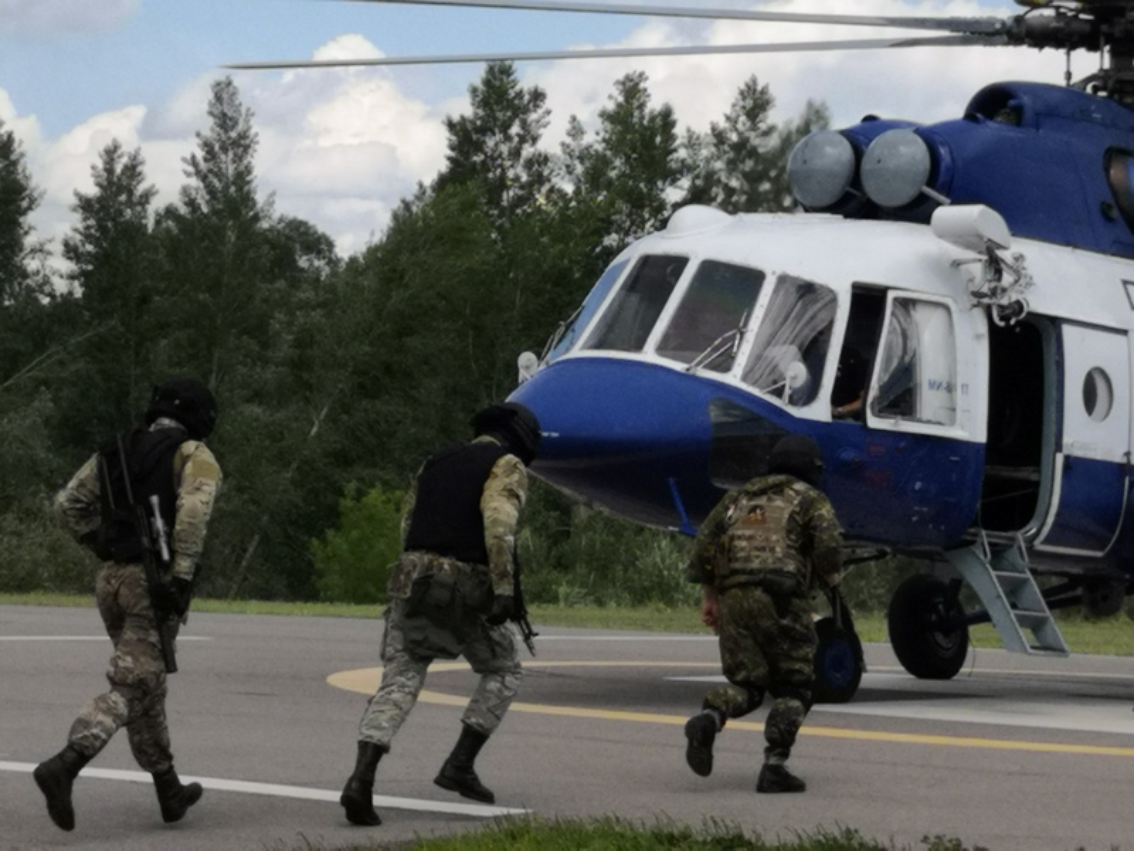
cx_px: 567
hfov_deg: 24.1
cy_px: 426
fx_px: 2654
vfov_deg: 18.2
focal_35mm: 81
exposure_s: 1/1565
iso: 50
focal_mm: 3.95
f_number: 1.8
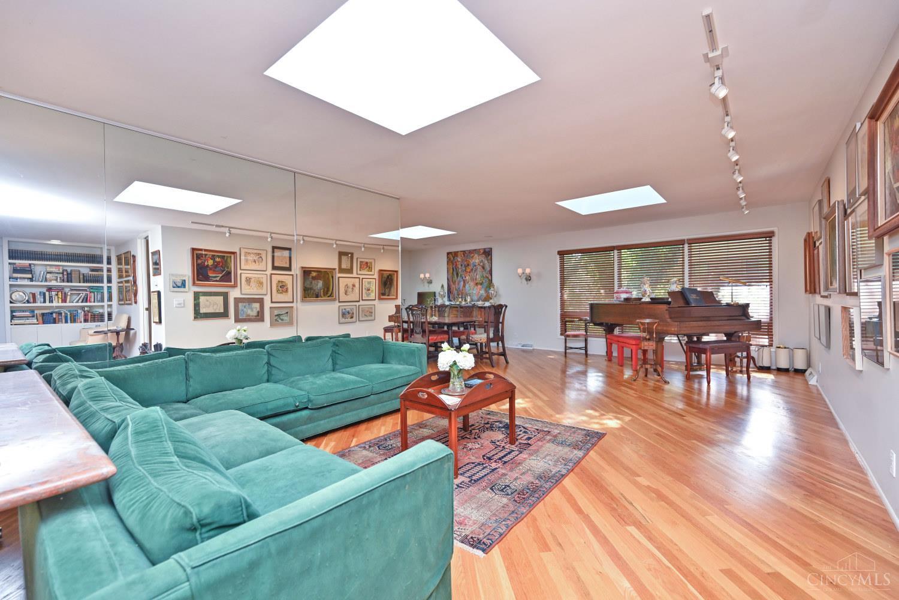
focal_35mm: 15
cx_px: 450
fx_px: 375
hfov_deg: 100.4
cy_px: 300
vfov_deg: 77.3
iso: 200
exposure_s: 1/80
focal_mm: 15
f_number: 4.5
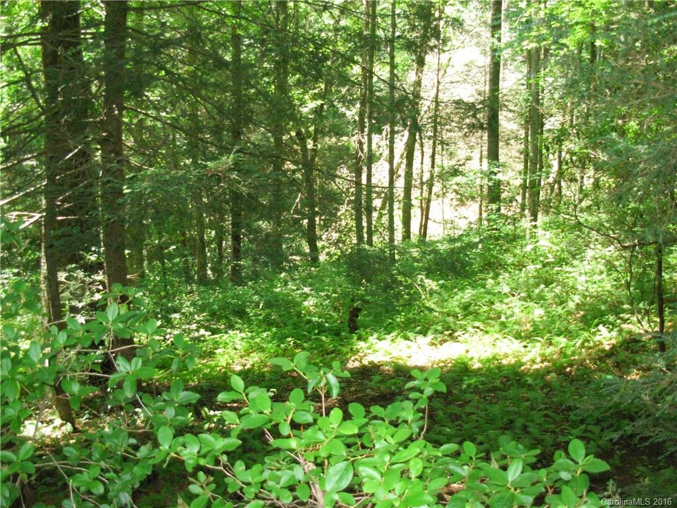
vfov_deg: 37.7
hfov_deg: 49.0
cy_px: 254
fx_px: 743
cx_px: 338
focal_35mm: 38
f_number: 2.9
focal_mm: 6.3
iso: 400
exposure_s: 1/114
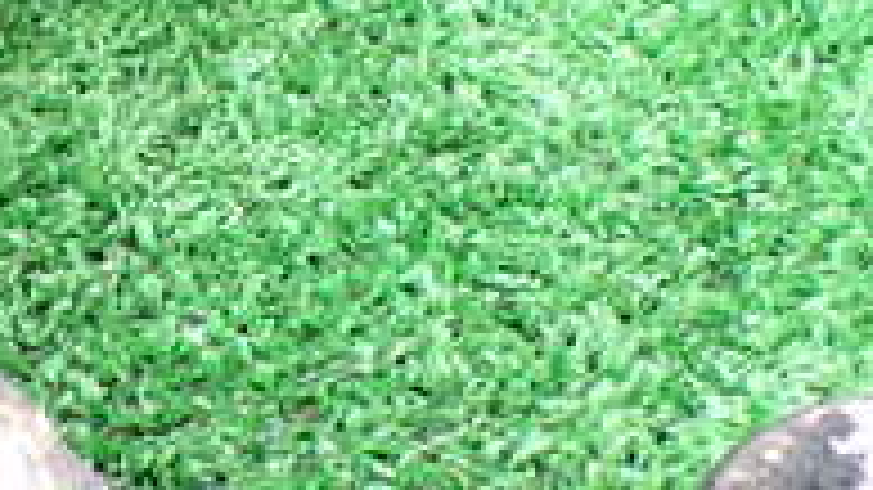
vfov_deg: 12.0
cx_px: -130
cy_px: 315
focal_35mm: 101
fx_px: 2337
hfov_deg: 20.0
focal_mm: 5.4
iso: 125
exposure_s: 1/125
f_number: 2.3
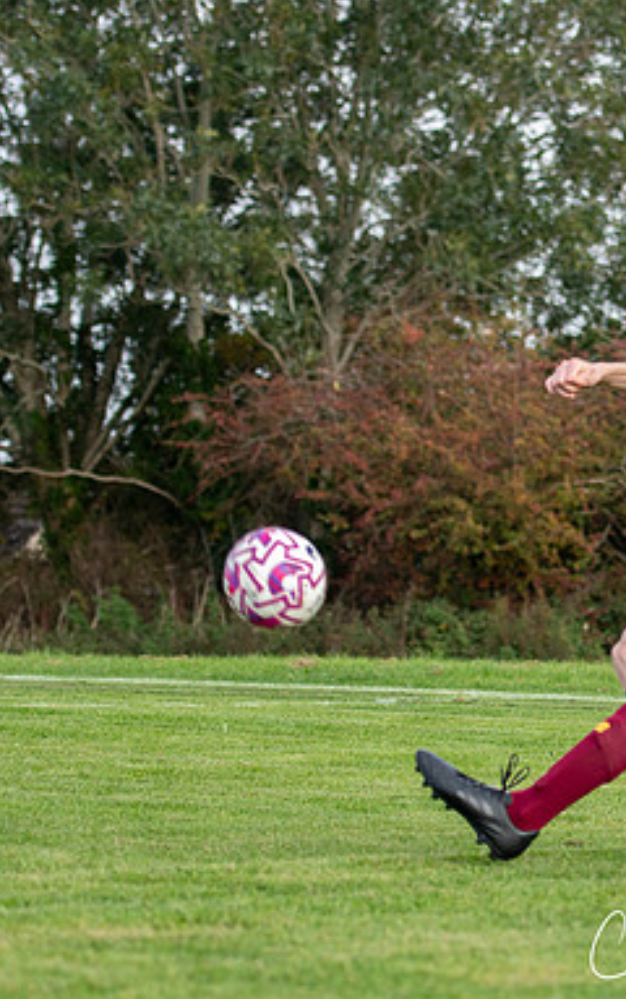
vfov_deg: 12.9
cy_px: 502
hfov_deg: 8.1
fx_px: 4414
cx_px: 702
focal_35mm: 162
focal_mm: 70
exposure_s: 1/2000
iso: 320
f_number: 2.8
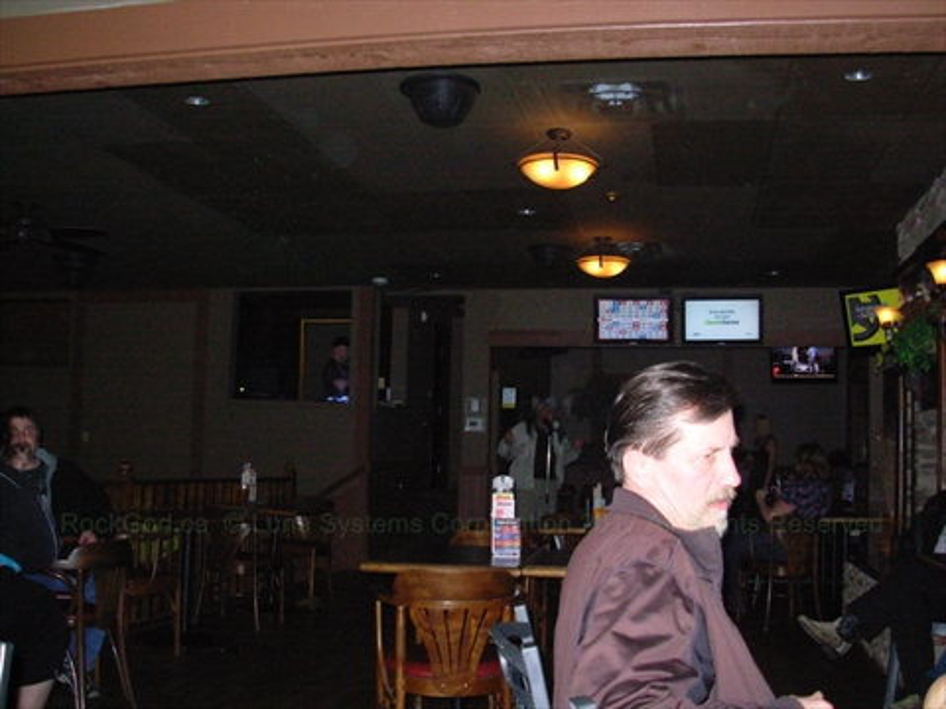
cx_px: 473
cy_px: 354
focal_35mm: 38
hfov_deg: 49.0
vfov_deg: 37.7
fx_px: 1038
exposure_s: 1/128
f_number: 2.9
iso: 200
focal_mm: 6.3
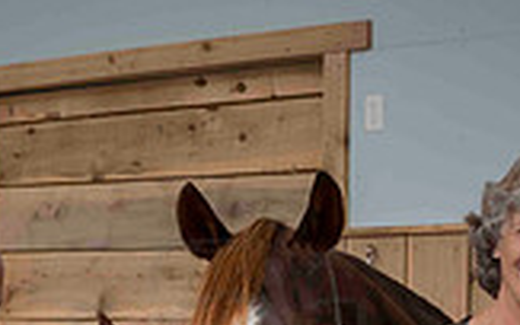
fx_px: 1999
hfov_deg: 14.8
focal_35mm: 141
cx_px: 233
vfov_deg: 8.8
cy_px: 663
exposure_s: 1/160
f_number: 9
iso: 400
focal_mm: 50
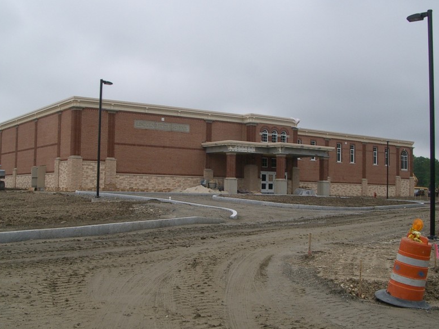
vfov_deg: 31.5
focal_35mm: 46
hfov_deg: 41.1
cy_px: 170
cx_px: 182
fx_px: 583
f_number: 4.3
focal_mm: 5.8
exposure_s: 1/640
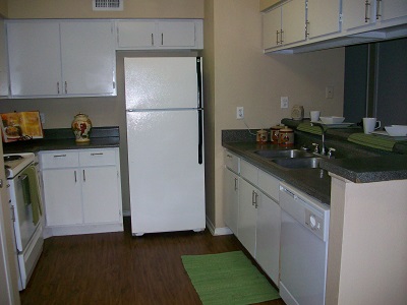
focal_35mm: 34
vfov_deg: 41.8
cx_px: 204
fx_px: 400
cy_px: 152
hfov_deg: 54.0
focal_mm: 5.7
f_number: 2.8
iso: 160
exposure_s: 1/60
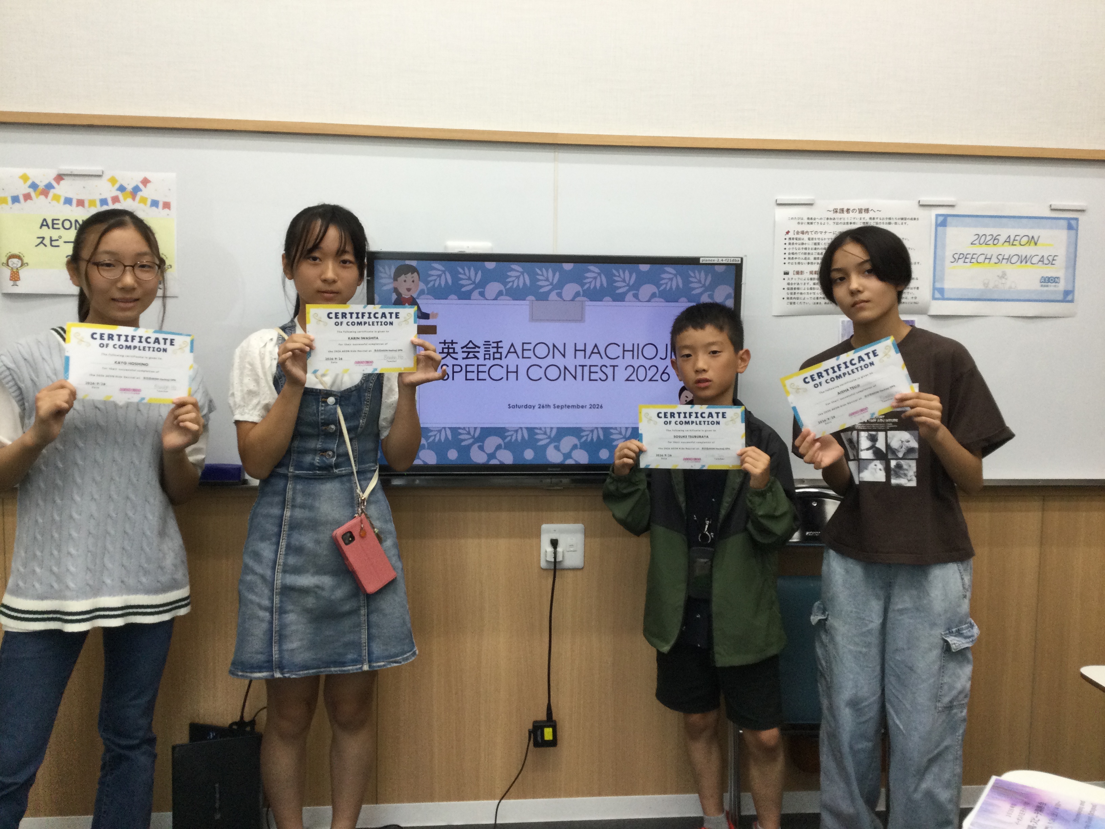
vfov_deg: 45.4
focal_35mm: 31
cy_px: 414
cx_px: 552
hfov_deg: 58.4
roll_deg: -0.2
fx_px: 990
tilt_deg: -5.0
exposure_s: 1/30
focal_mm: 3.3
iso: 25
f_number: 2.4
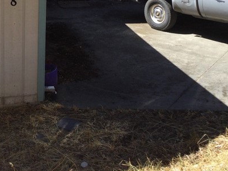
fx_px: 520
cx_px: 21
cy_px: -18
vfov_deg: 18.0
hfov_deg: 24.0
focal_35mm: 79
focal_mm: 3.3
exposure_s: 1/460
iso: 25
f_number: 2.4
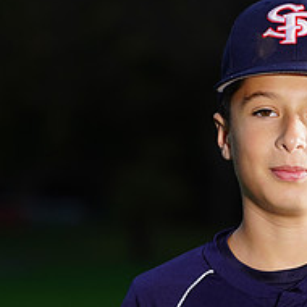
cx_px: 267
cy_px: 367
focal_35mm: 566
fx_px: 5679
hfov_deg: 3.1
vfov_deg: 3.1
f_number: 7.1
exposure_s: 1/160
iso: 320
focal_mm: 218
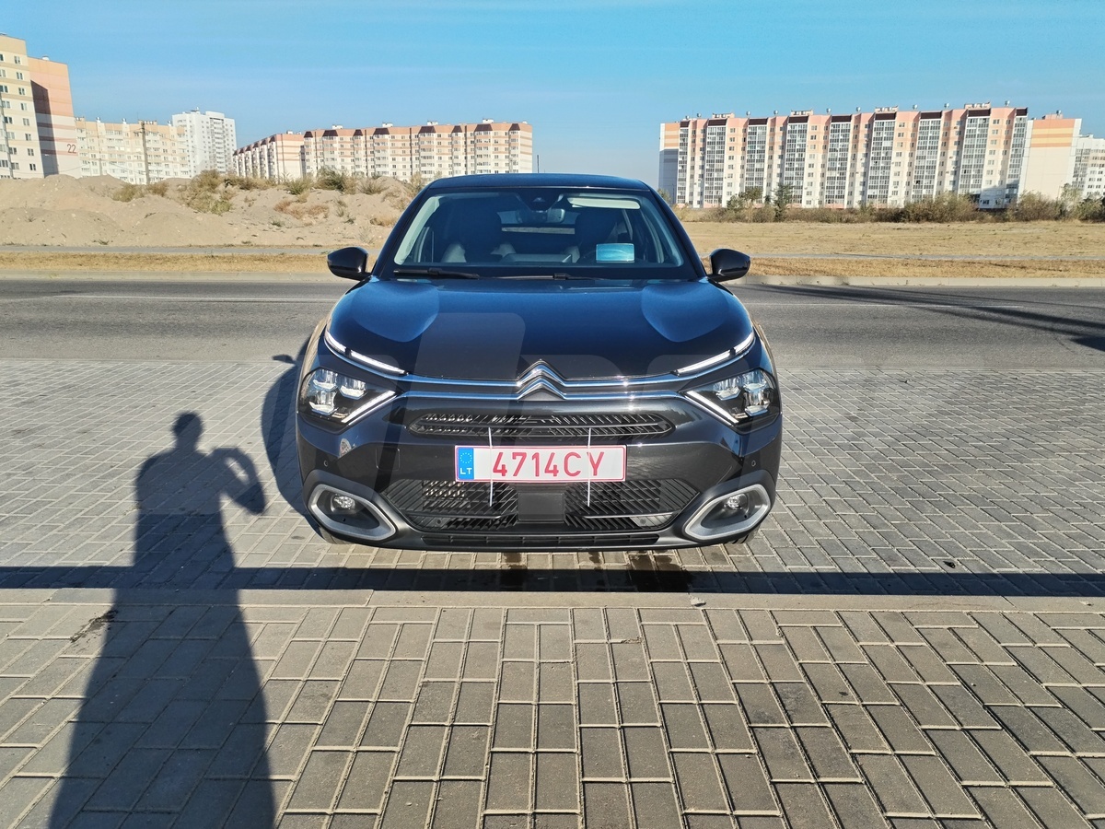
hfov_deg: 67.3
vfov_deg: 53.1
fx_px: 830
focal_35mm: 26
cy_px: 414
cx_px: 552
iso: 100
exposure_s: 1/810
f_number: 1.8
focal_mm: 4.75
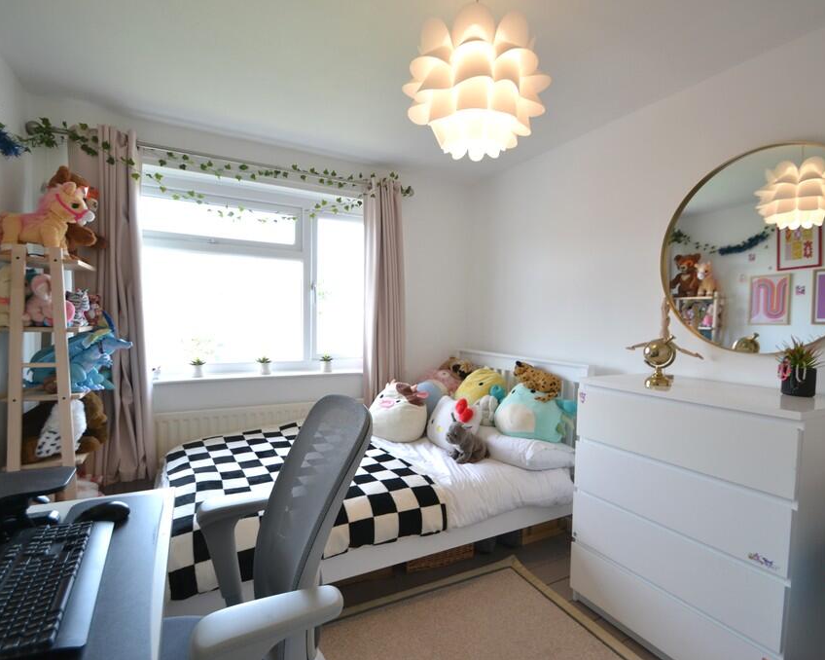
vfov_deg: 77.0
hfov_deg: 89.2
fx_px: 415
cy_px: 331
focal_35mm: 17
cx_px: 464
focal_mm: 10
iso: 400
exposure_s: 1/125
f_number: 5.6
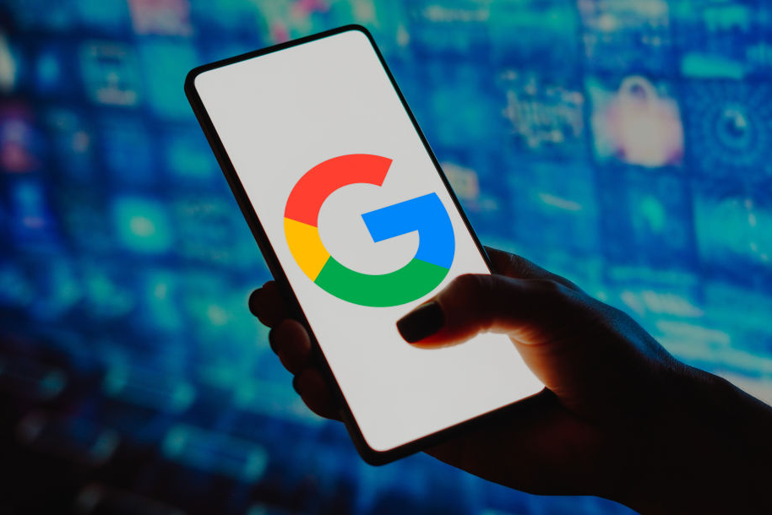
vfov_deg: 16.3
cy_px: 275
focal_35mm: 84
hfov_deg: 24.2
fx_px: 1802
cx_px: 431
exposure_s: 1/80
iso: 250
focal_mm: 50
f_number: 2.8
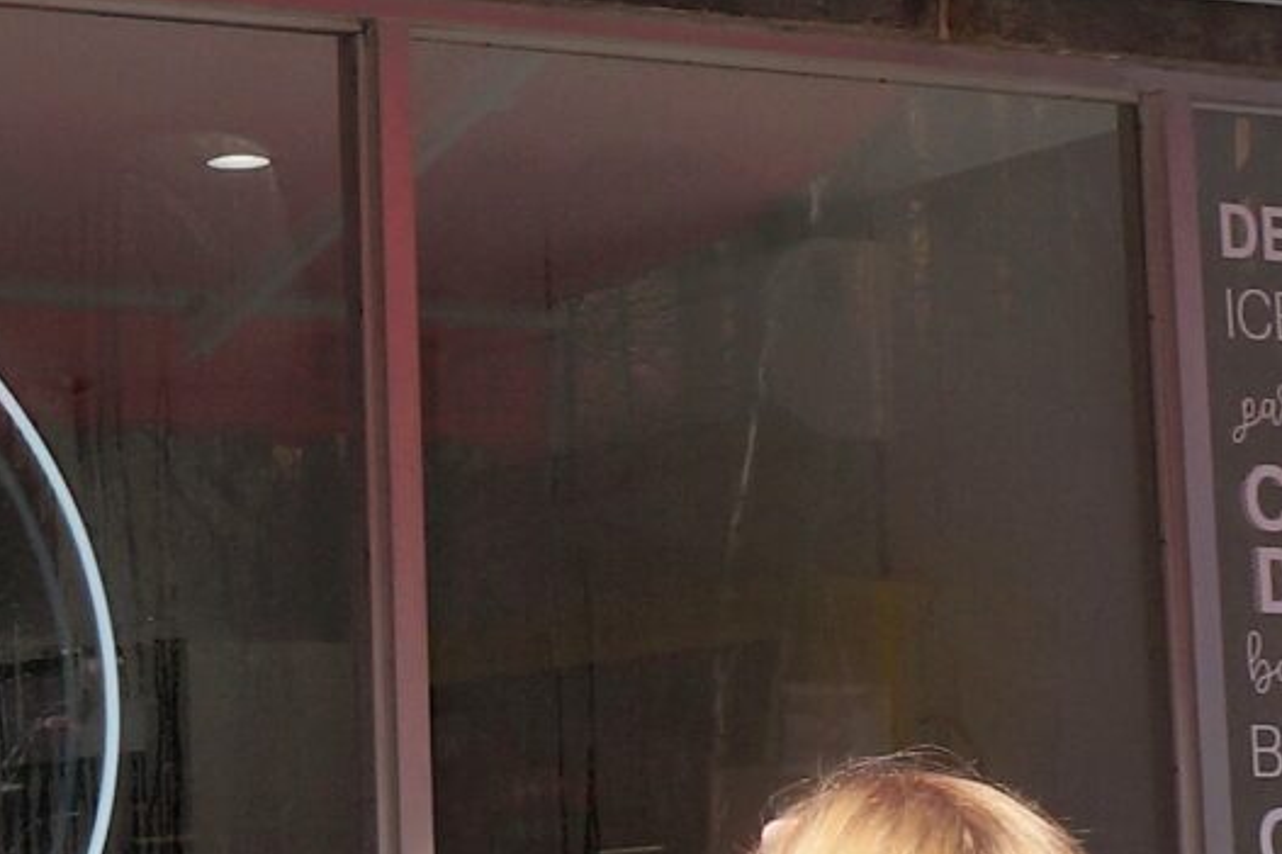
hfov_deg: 15.1
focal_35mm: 131
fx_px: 4663
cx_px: -253
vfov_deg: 10.5
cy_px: 360
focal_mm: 16
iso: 100
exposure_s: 1/160
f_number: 8
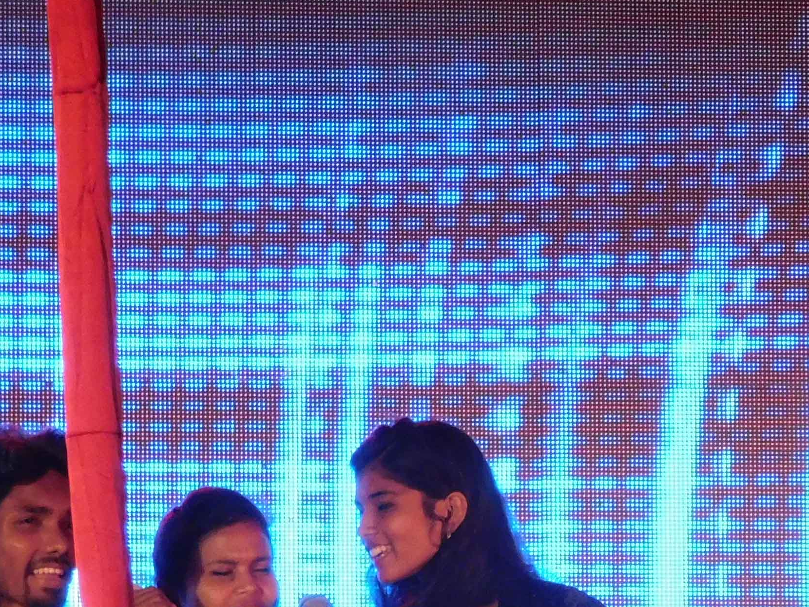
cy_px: 699
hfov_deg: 5.3
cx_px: 724
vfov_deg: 4.0
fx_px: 8694
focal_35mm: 372
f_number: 5
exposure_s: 1/30
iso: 400
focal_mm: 23.7
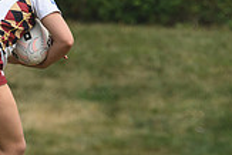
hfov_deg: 0.7
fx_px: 18905
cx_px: 4
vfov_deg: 0.5
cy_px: 44
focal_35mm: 2931
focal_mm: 550
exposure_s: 1/1000
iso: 400
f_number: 6.3
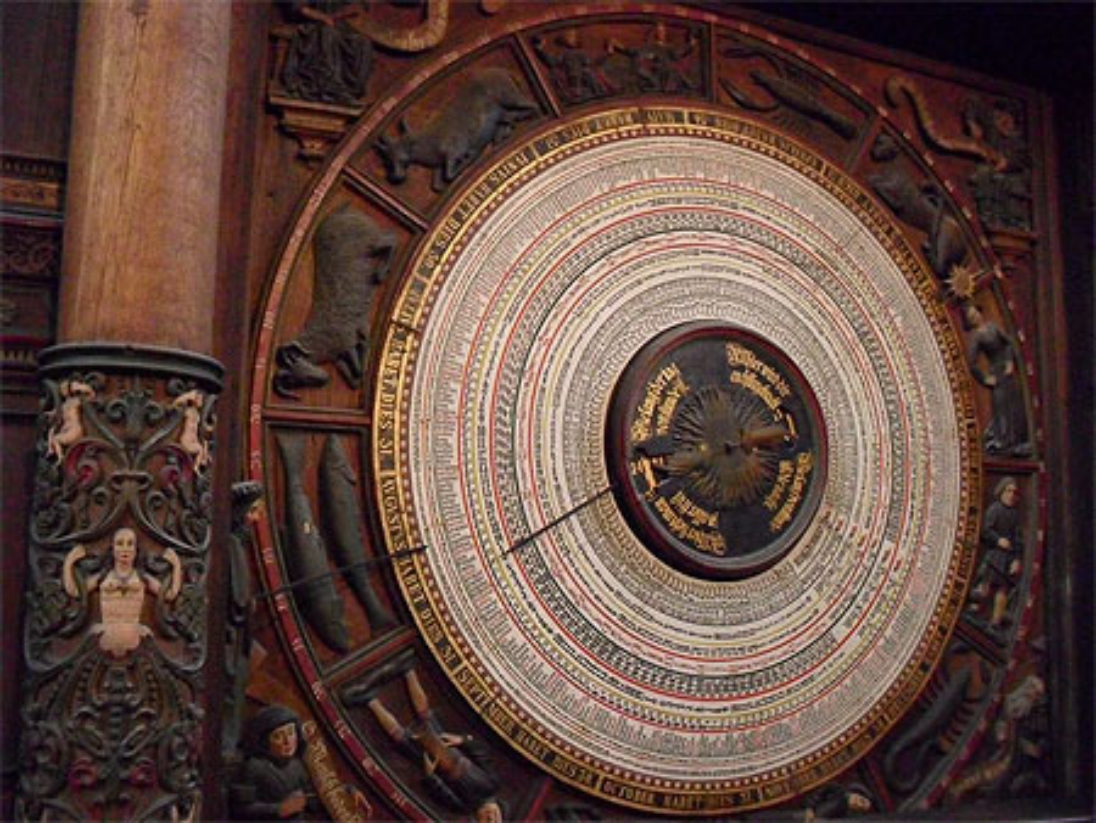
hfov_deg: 52.6
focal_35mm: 35
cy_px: 412
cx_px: 548
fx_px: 1109
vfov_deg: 40.7
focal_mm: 6.3
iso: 800
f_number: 3.2
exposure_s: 1/30
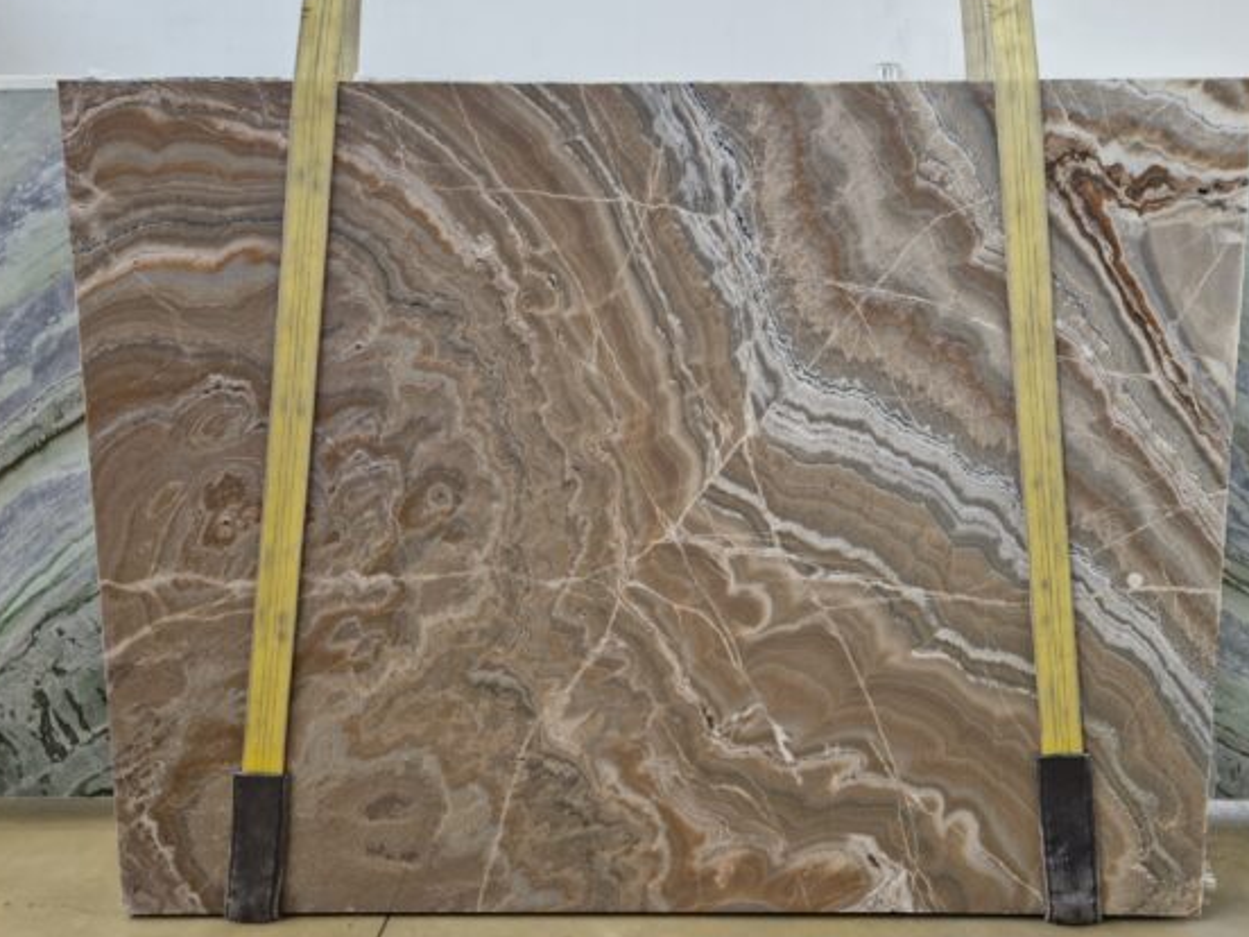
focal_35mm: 25
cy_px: 437
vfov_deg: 54.8
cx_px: 649
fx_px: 902
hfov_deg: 69.4
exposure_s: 1/182
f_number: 1.8
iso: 160
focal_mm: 5.4
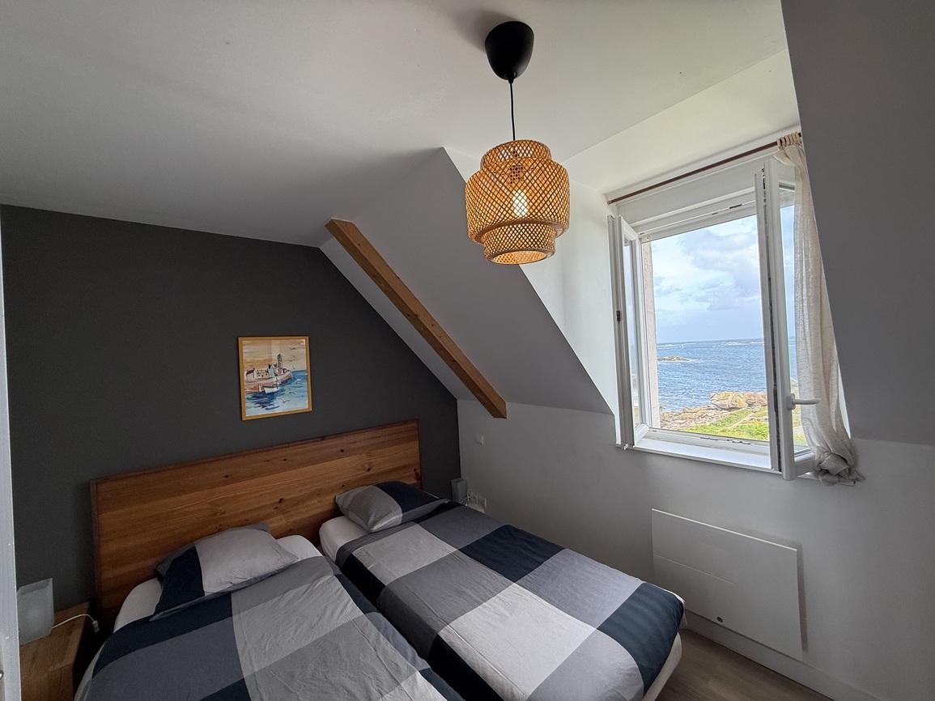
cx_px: 468
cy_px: 350
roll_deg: +3.3
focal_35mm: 14
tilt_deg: +0.7
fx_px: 378
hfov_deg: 102.1
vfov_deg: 85.7
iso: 64
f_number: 2.2
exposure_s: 1/137
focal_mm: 2.22
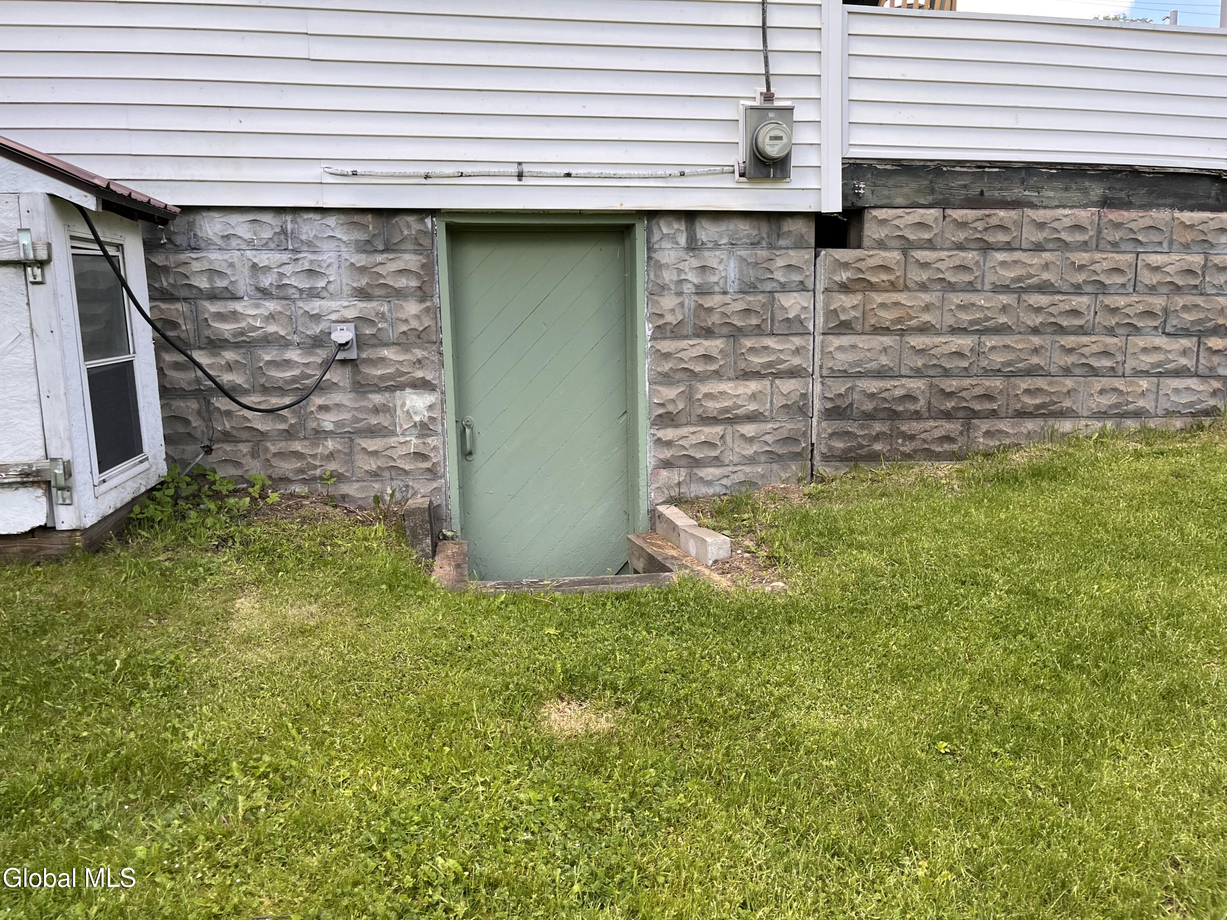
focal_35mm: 26
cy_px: 460
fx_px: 922
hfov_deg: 67.3
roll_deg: +2.6
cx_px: 614
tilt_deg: -8.2
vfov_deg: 53.1
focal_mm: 5.1
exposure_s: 1/452
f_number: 1.6
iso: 50
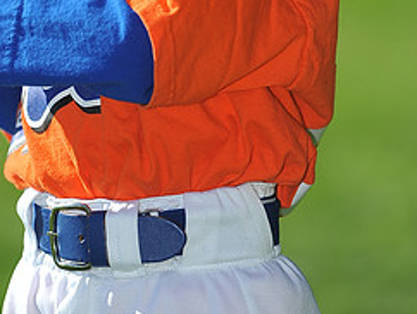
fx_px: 5547
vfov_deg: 3.2
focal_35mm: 460
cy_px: -145
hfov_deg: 4.3
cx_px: 136
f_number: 4
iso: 200
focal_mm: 200
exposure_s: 1/2000
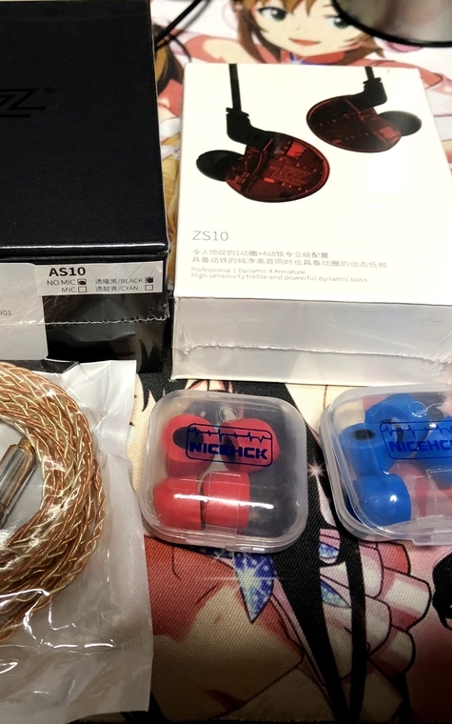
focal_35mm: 40
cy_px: 359
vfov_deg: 49.3
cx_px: 128
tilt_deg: -50.8
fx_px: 788
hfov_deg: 31.6
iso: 40
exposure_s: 1/17
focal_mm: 3.99
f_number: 1.8
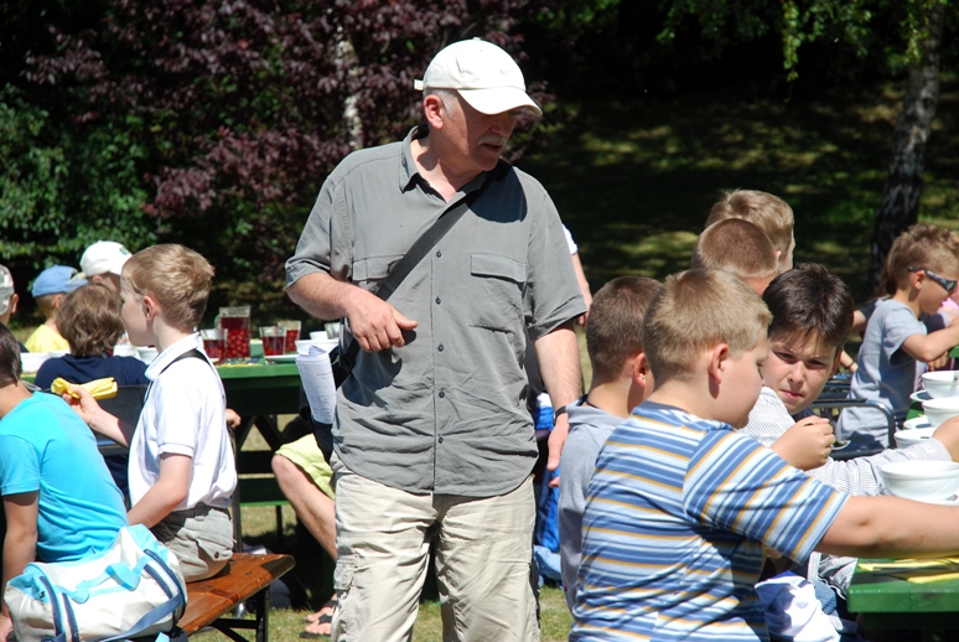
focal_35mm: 105
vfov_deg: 13.1
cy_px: 321
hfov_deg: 19.4
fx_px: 2800
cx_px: 480
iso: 200
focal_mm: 70
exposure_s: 1/800
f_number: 4.5
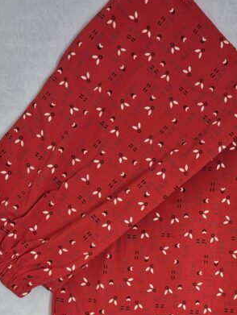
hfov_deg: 30.2
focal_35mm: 47
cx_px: 189
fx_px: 428
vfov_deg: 37.0
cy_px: 300
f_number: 1.8
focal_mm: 5.4
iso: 1000
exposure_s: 1/100
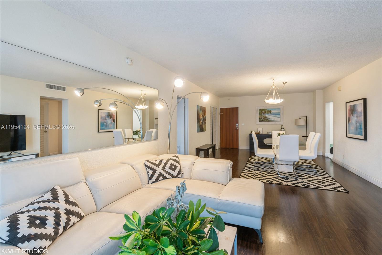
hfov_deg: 96.7
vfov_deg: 73.7
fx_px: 170
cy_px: 128
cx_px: 191
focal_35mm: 16
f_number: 8
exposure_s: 1/5
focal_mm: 16
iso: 400
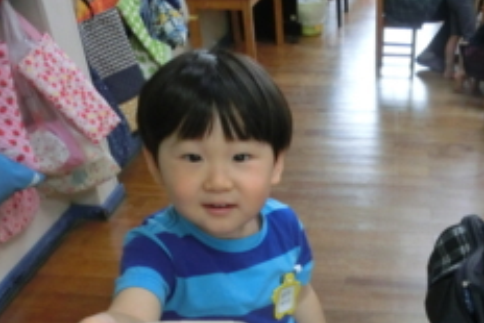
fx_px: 578
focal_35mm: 43
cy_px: 283
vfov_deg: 30.0
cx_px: 382
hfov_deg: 43.4
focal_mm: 4.24
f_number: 3
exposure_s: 1/125
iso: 500
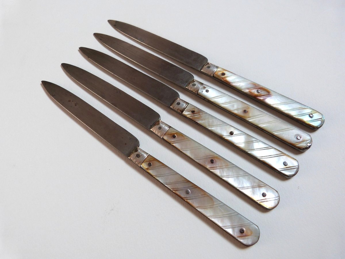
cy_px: 130
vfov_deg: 54.9
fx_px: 249
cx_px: 172
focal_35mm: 25
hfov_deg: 69.4
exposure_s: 1/60
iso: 100
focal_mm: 4.5
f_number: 2.8
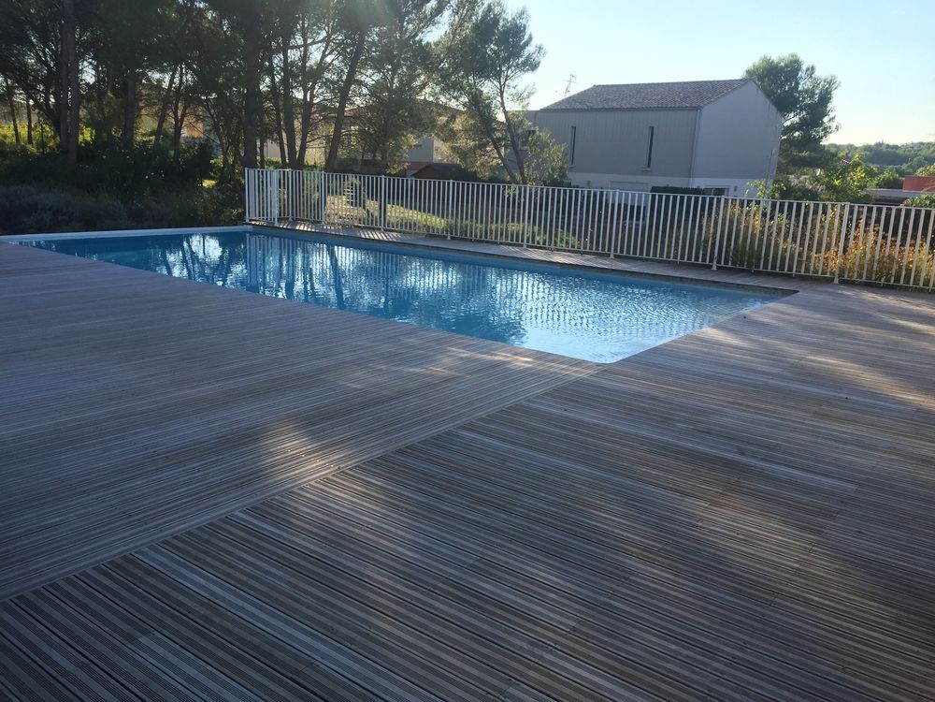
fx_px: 783
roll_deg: -4.1
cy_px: 351
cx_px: 468
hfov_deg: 61.7
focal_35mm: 29
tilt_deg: -12.2
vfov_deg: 48.2
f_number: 2.2
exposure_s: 1/719
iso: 32
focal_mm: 4.15
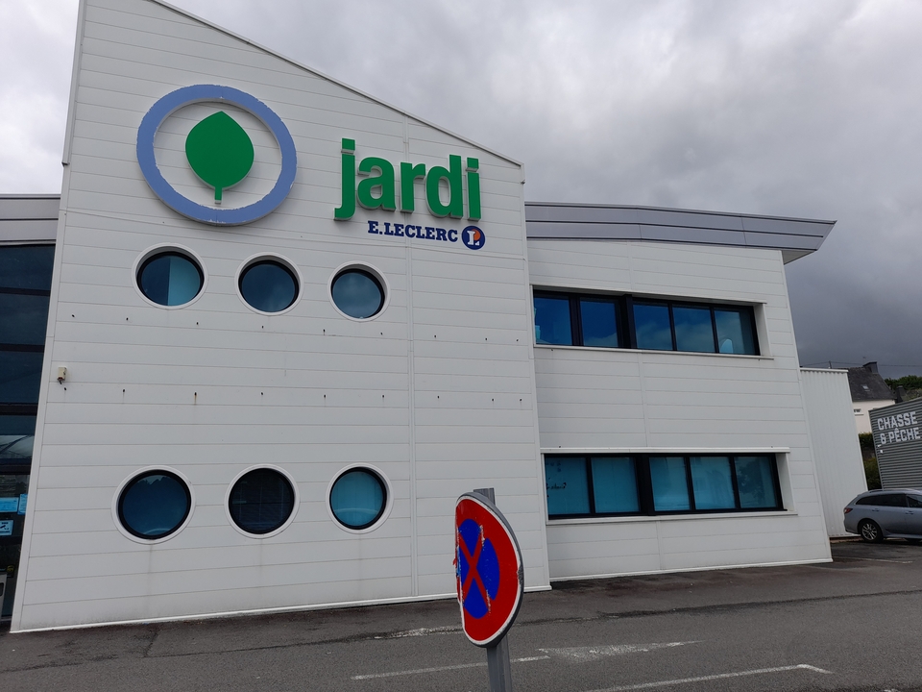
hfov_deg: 69.4
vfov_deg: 54.9
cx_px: 461
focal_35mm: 25
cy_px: 346
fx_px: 666
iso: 20
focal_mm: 4.6
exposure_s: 1/929
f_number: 2
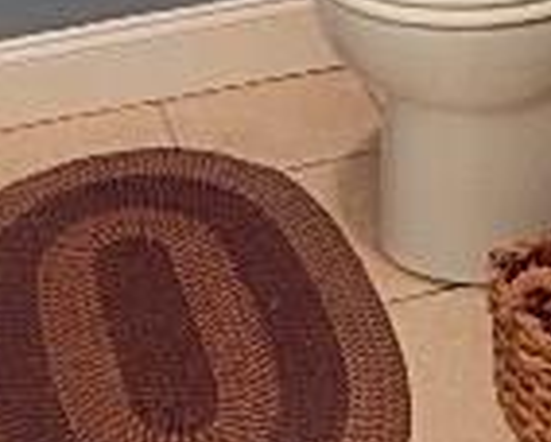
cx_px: 244
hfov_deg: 19.0
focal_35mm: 101
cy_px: -337
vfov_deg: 13.7
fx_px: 1649
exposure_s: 1/10
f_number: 3
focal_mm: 4
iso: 400
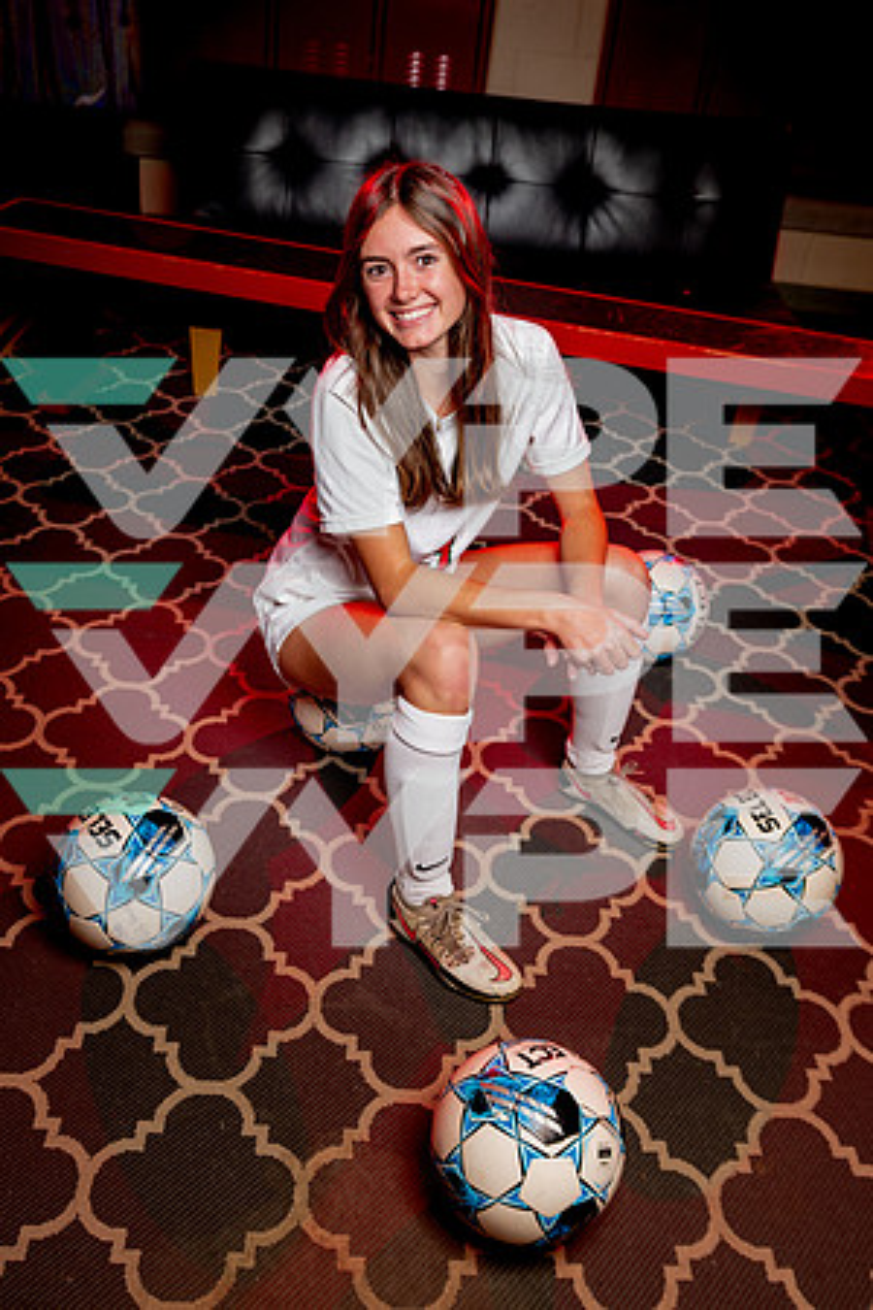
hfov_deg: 40.0
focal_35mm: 33
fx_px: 1200
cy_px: 655
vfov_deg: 57.2
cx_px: 436
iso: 160
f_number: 4.5
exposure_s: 1/250
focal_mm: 33
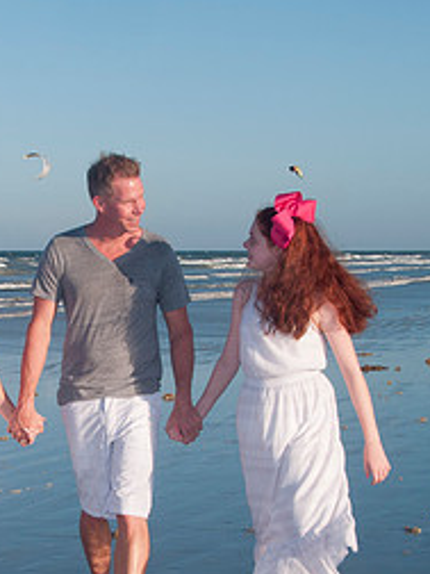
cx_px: 80
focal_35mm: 106
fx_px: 1756
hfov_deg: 13.9
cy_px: 361
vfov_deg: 18.5
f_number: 11
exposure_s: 1/250
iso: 100
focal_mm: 32
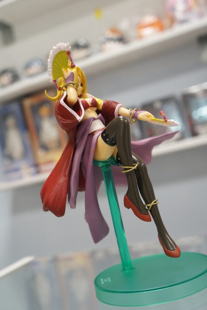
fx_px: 345
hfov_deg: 33.4
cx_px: 105
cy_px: 157
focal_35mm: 40
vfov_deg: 48.5
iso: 1250
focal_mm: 26
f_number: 4
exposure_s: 1/60
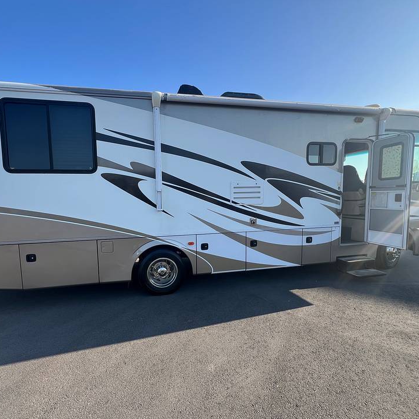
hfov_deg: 87.0
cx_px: 182
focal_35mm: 16
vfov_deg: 87.4
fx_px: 219
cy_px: 218
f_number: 1.8
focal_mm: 1.57
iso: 32
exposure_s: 1/455
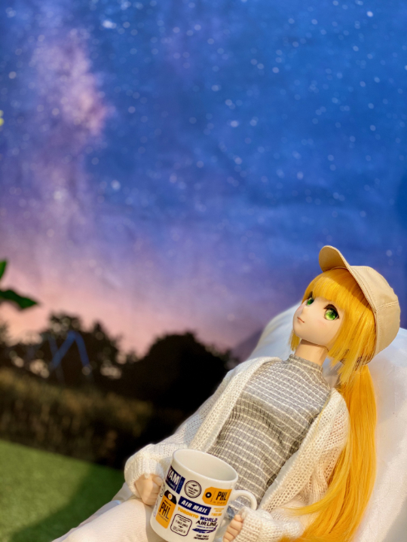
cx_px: 204
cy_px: 271
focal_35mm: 52
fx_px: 815
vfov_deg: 36.8
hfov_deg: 28.0
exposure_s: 1/100
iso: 64
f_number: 2
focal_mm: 6
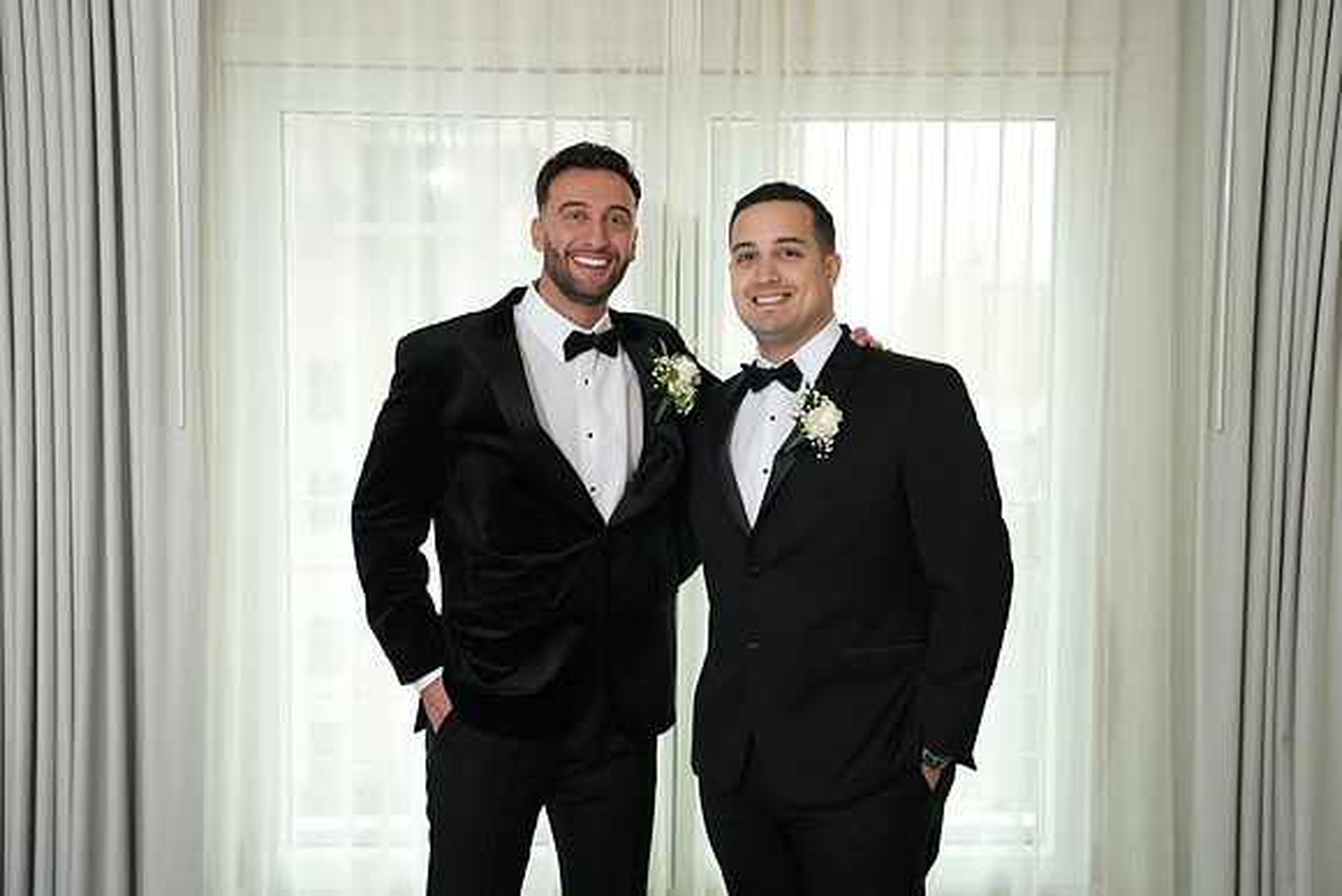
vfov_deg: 30.5
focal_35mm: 44
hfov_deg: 44.5
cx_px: 671
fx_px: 1641
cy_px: 448
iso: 800
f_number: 4
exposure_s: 1/200
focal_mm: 44
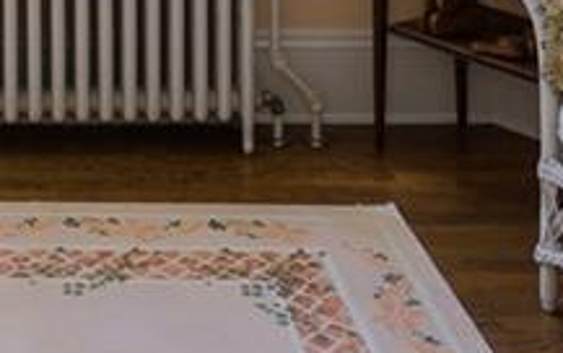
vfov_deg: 14.8
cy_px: -359
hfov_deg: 27.0
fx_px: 1106
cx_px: 0
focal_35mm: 72
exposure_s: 1/125
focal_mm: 10
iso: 250
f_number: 7.1
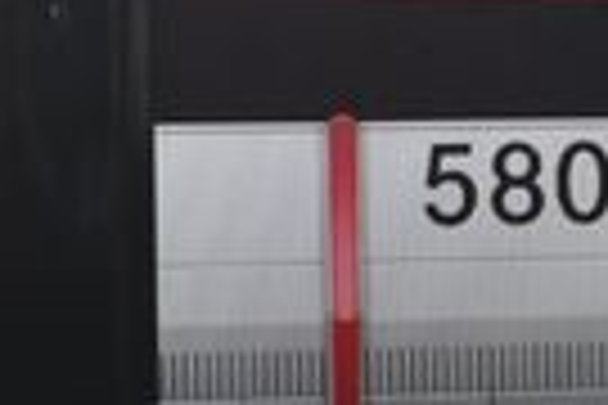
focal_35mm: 242
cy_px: 256
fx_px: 4087
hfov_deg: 8.4
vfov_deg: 5.7
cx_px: 829
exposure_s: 1/250
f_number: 5.6
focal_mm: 34
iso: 250
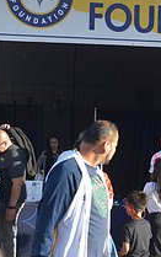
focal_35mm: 113
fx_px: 792
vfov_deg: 18.4
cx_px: 166
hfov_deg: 11.5
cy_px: 132
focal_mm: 40
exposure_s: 1/320
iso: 400
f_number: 9
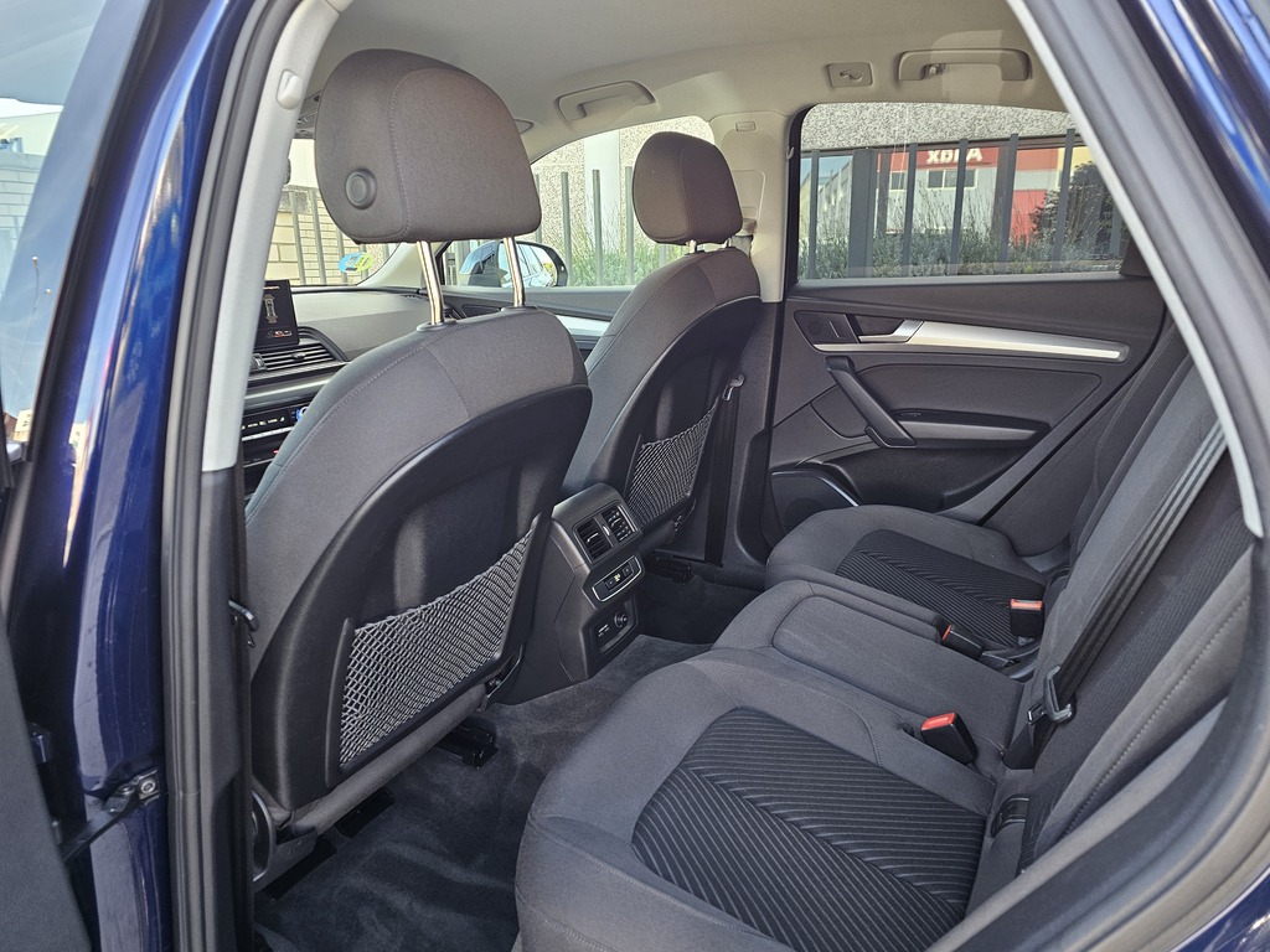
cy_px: 476
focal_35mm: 23
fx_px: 844
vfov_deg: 58.9
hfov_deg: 73.9
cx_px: 635
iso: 80
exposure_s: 1/72.1
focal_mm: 6.3
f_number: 1.7
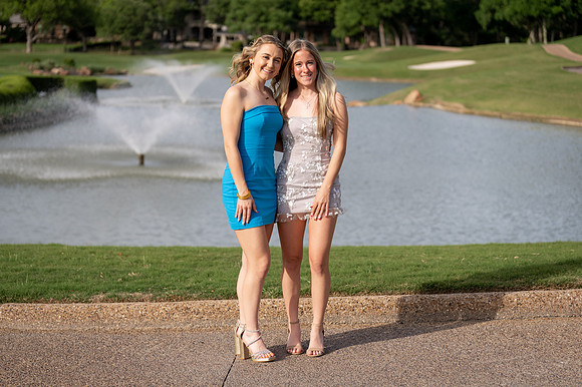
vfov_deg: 19.4
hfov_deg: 28.8
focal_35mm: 70
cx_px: 291
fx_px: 1131
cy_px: 194
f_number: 2.8
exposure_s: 1/1600
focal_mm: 70
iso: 100
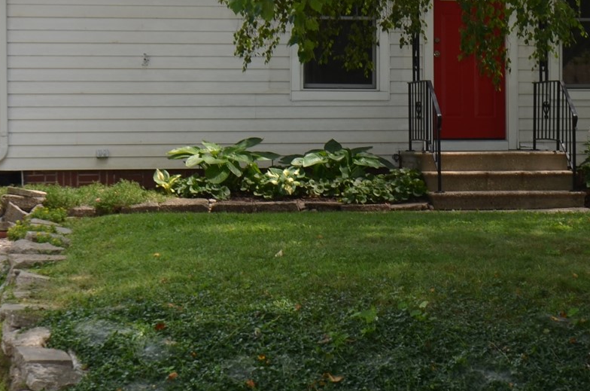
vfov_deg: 13.6
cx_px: 363
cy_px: 119
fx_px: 1635
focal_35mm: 100
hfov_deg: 20.4
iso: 100
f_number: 6.3
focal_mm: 24
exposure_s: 1/160
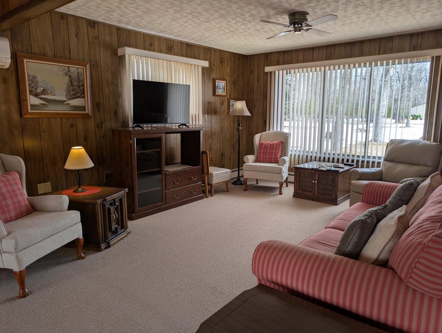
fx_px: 307
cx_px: 221
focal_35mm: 24
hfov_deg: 71.5
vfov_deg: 56.9
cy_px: 166
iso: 16
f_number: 1.68
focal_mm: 6.9
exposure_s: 1/230
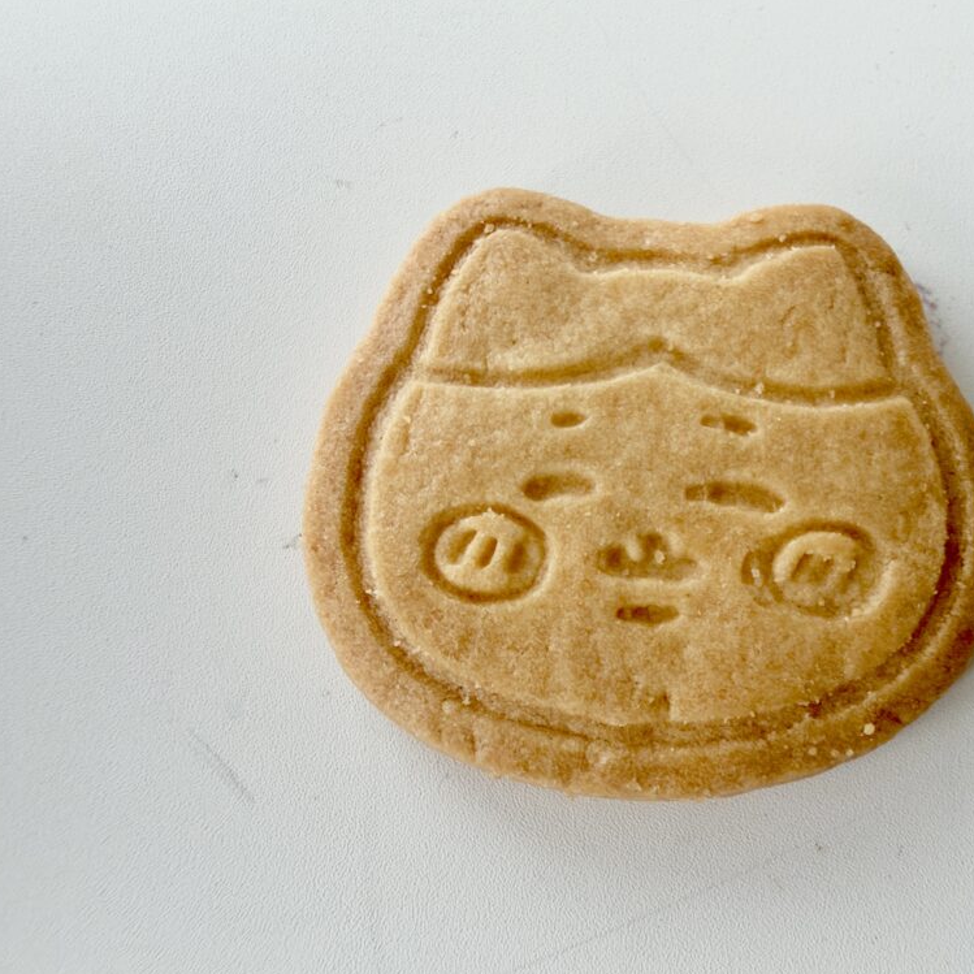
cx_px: 627
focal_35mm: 29
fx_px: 923
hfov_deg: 54.8
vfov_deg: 55.6
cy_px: 492
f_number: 2.2
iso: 100
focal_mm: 2.22
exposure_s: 1/121
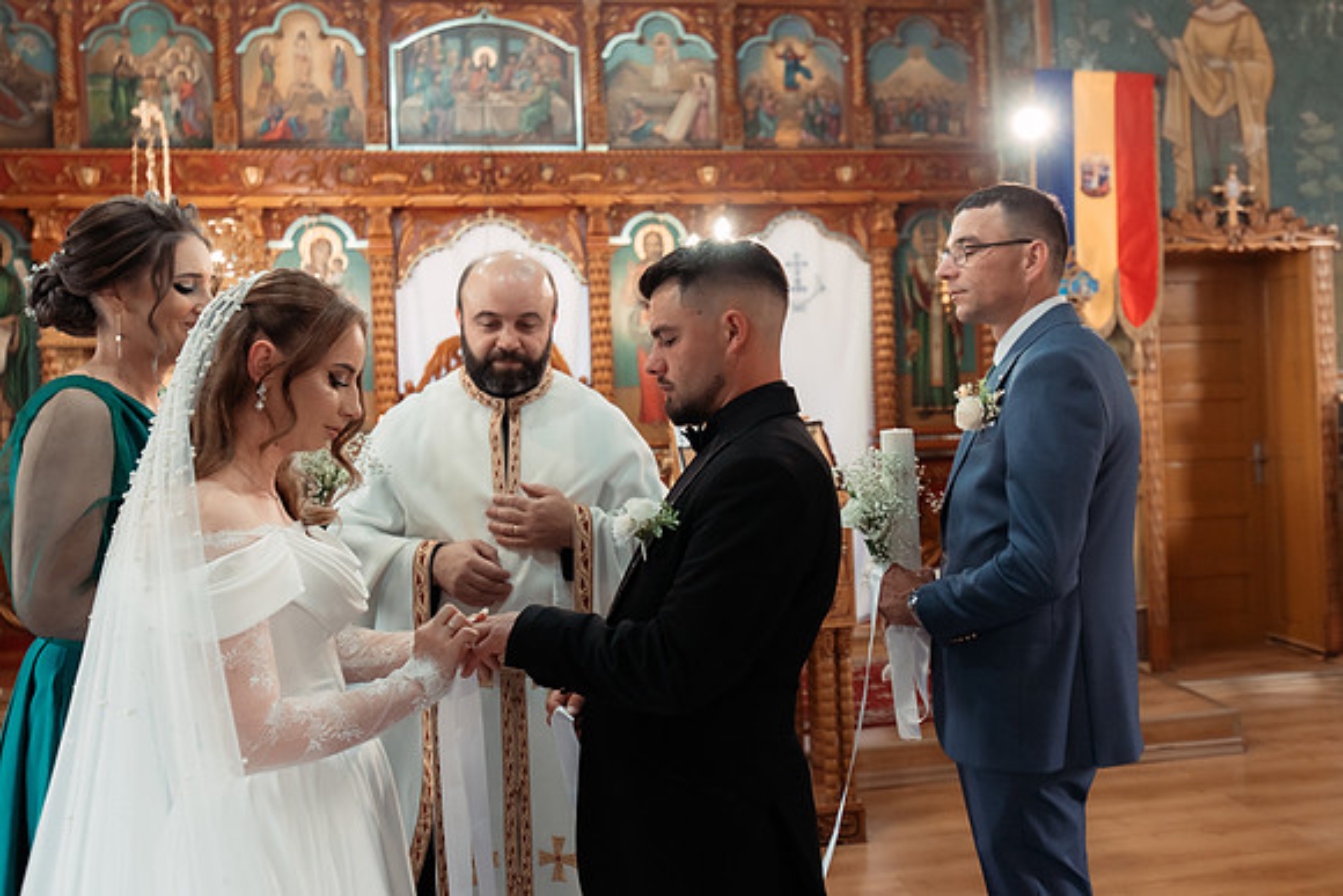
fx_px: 1222
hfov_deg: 57.5
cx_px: 731
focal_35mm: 33
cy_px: 410
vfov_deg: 40.2
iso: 1600
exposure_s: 1/200
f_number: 3.2
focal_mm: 30
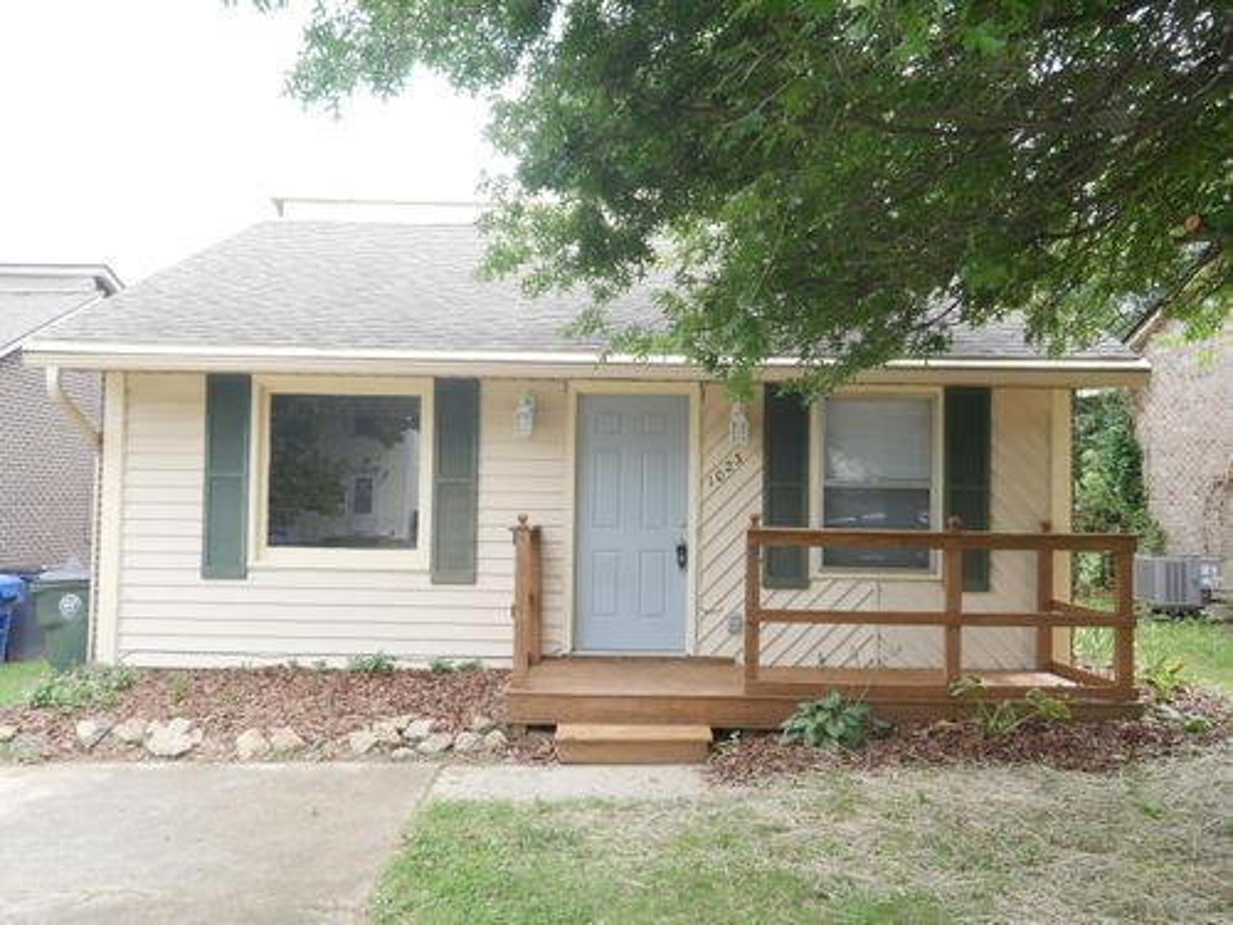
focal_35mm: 32
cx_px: 616
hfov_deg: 56.8
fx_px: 1140
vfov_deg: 44.2
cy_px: 462
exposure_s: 1/320
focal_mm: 16
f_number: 6.3
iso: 800
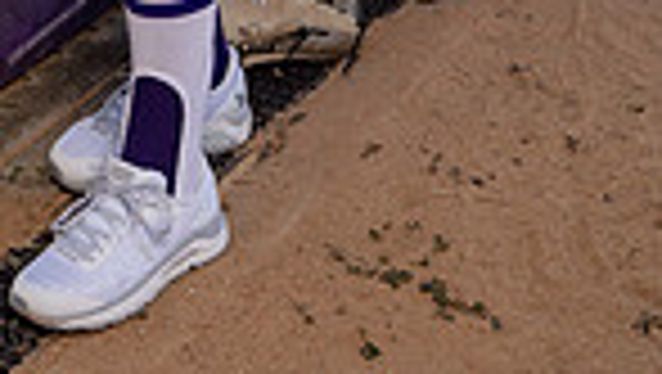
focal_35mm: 109
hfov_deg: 19.0
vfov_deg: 9.6
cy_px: -595
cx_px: -9
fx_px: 1915
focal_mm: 34
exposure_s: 1/250
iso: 100
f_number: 5.6
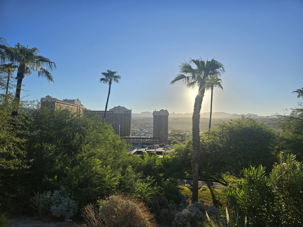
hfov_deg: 73.9
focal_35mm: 23
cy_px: 114
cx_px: 152
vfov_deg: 58.9
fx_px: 201
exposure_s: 1/2192
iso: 25
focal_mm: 5.4
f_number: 1.8
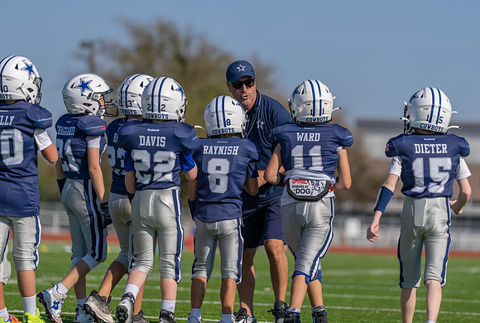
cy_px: 152
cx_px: 257
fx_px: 3001
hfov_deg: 9.1
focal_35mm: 225
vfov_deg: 6.2
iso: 160
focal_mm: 200
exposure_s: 1/3200
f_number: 3.2
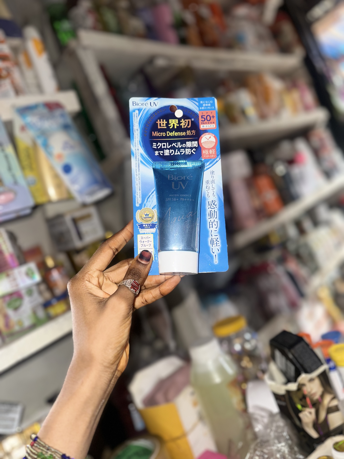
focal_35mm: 24
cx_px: 172
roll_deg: +22.5
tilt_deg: +0.4
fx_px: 318
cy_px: 230
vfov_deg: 71.6
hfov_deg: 56.8
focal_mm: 6.86
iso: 64
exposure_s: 1/33
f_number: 1.78
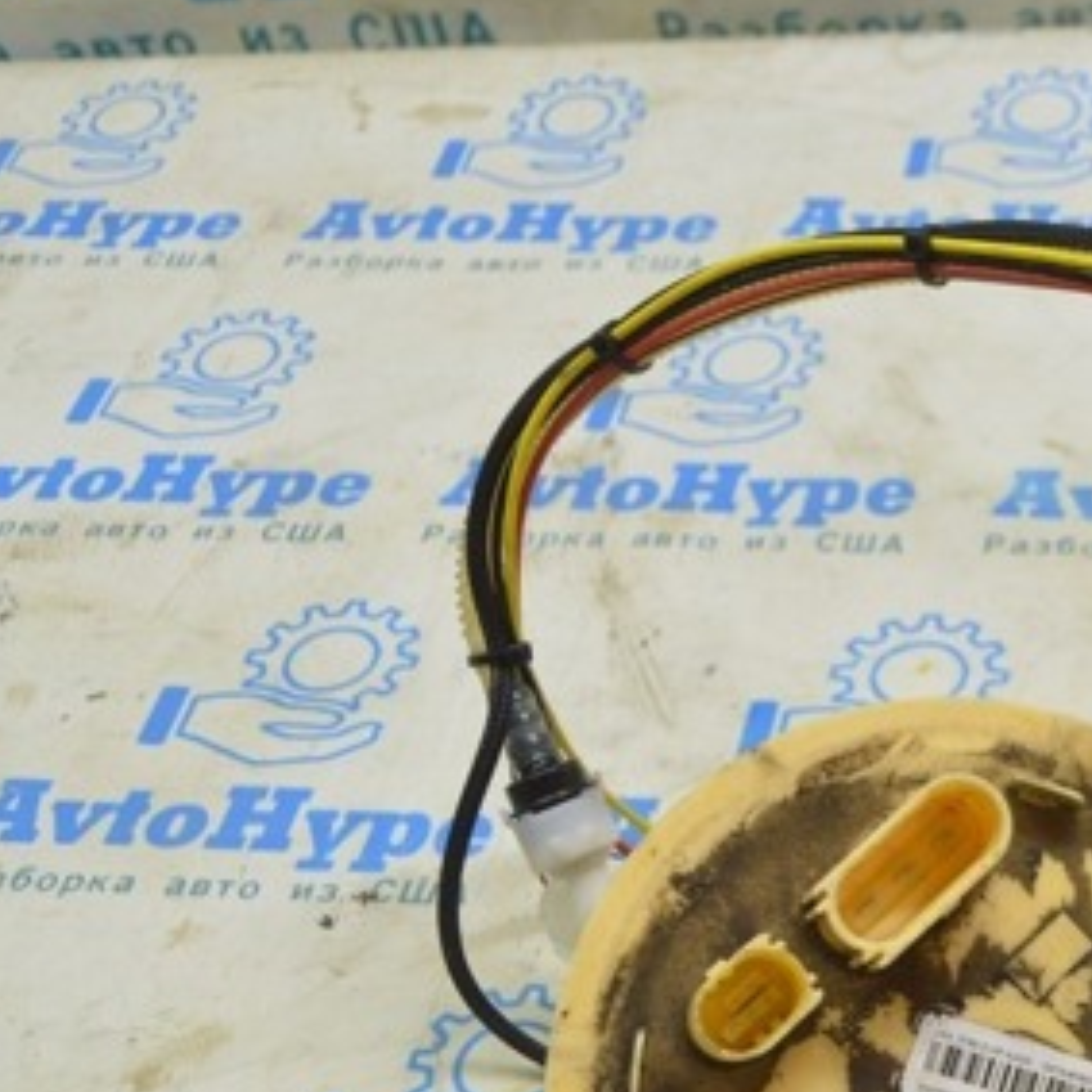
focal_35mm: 72
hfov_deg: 22.8
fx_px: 2568
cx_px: 1161
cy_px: 766
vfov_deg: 23.8
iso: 400
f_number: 5.6
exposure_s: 1/20
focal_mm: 25
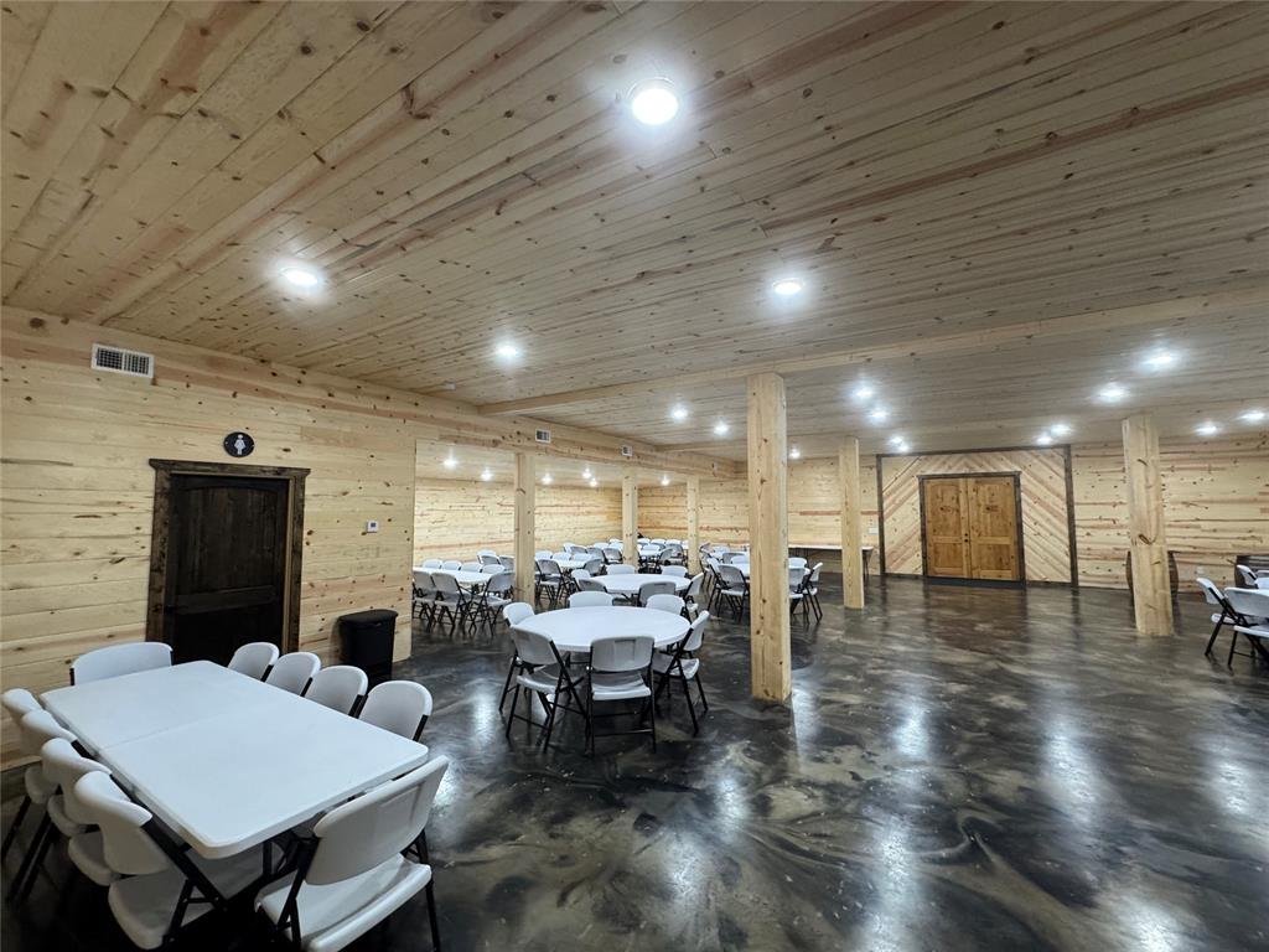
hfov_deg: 102.1
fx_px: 513
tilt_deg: +3.4
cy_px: 476
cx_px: 634
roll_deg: -0.7
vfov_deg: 85.7
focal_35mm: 14
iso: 320
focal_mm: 2.22
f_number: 2.2
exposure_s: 1/60
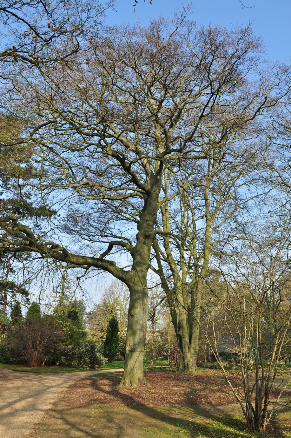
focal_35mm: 33
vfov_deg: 57.3
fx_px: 401
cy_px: 219
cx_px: 146
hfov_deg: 39.9
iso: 200
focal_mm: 22
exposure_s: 1/400
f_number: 8
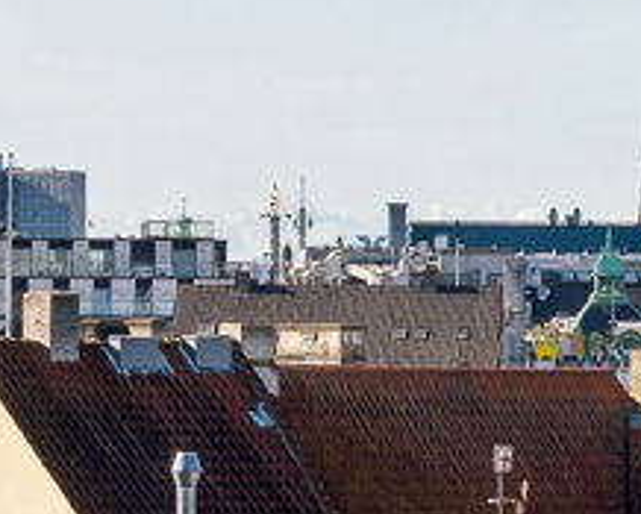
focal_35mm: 422
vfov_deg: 3.7
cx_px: -794
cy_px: 6
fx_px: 8024
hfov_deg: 4.5
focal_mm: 59
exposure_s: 1/800
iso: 200
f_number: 8
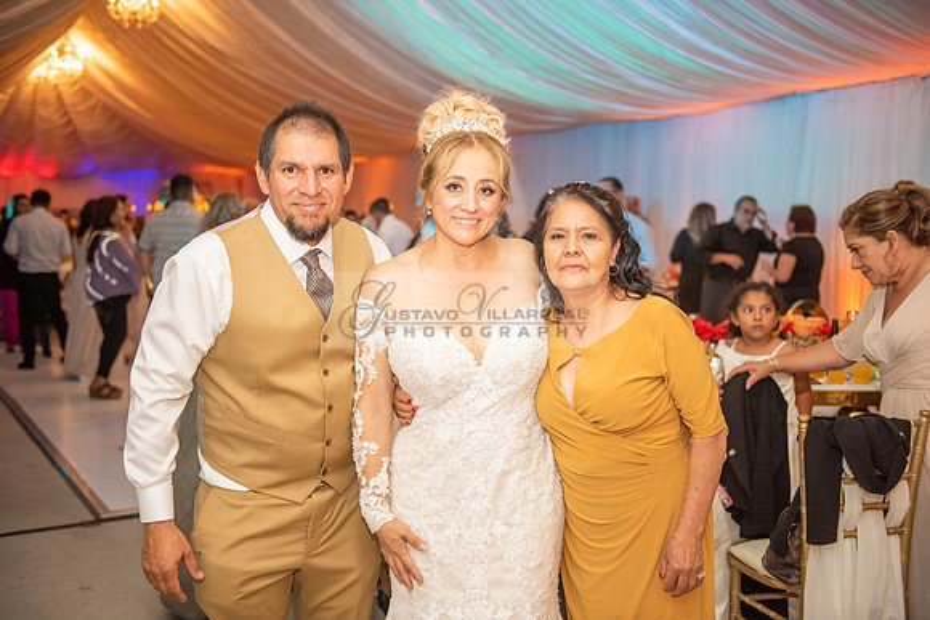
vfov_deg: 31.9
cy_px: 310
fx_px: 1085
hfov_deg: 46.4
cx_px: 465
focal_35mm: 42
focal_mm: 42
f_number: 2.8
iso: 1000
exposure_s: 1/160
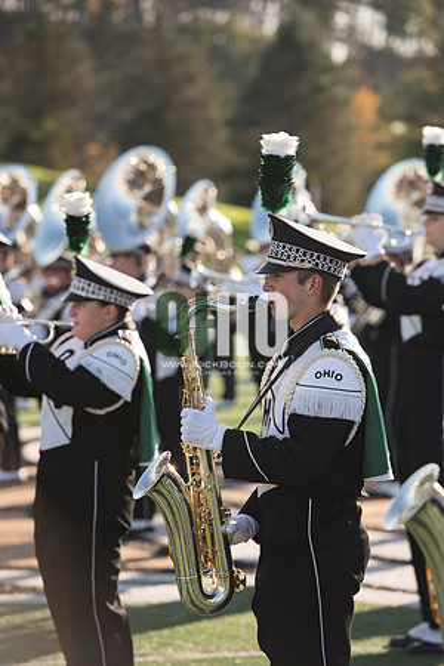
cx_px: 222
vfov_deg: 12.1
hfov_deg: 8.1
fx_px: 3145
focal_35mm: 170
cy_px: 333
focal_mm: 170
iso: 320
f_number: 5
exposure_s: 1/800
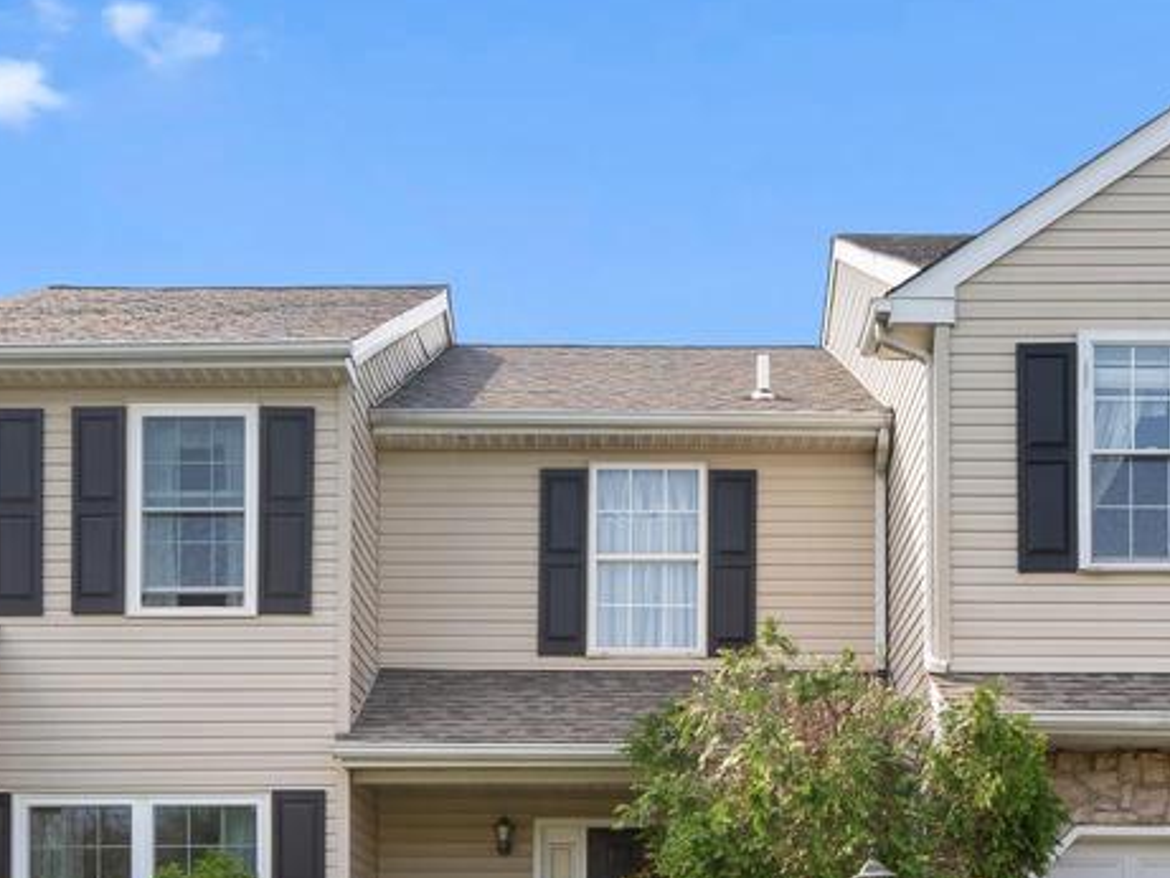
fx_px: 1589
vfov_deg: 30.0
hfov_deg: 40.4
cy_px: 728
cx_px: 650
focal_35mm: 47
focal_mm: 22
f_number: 8
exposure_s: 1/40
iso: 200
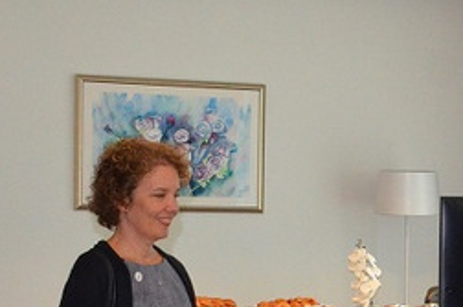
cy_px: 245
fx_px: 1682
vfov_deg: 10.4
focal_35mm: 131
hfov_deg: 13.9
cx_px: 851
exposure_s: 1/80
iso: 2500
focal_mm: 22
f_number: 6.3
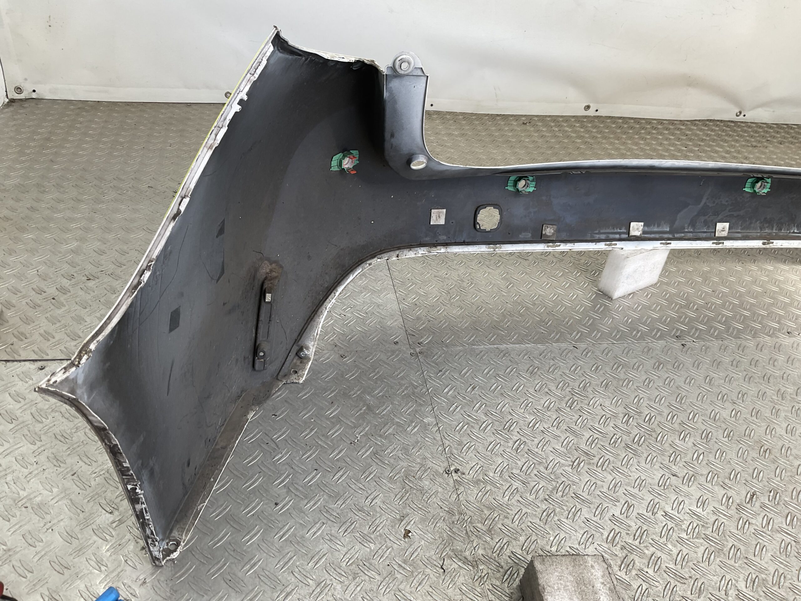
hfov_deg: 61.7
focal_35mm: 29
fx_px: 671
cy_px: 300
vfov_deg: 48.2
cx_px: 400
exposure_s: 1/113
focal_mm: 3
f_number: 1.8
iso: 16
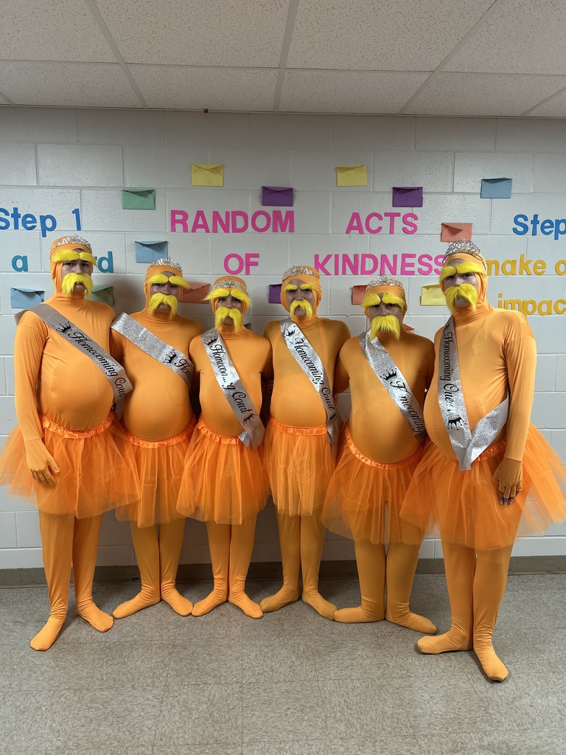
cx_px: 283
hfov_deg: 53.1
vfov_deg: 67.3
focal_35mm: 26
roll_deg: +0.3
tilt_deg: -8.1
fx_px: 567
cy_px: 378
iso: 125
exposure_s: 1/120
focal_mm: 5.7
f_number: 1.5
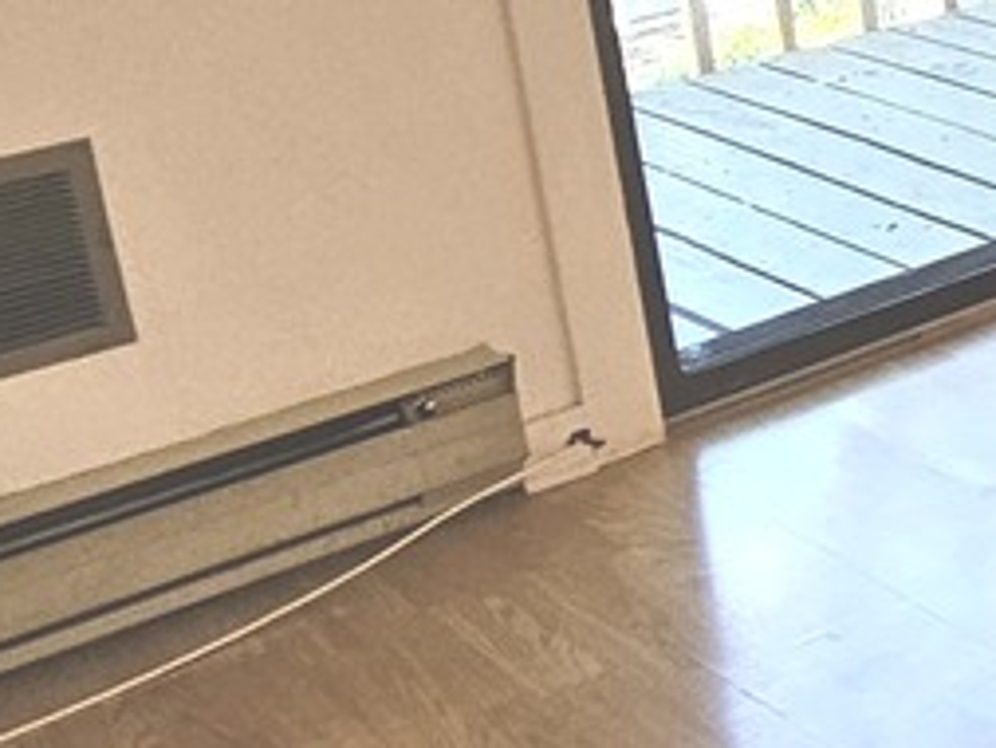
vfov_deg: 19.3
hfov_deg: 18.5
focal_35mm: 74
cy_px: -16
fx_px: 2130
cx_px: 1929
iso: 200
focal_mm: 2.2
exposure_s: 1/60
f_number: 2.2
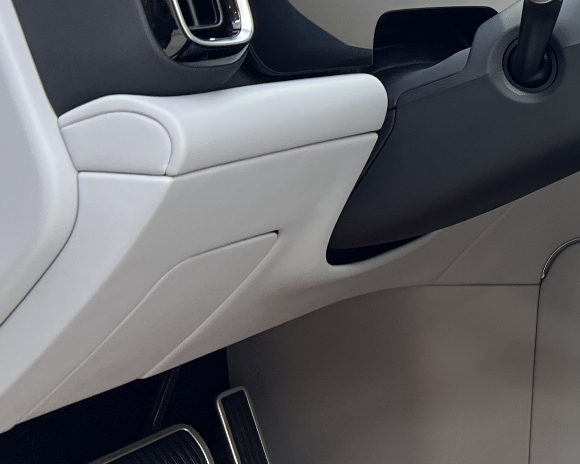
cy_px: 158
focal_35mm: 78
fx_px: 1339
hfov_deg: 21.1
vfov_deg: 19.6
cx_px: 838
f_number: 1.5
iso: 40
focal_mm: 5.7
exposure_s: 1/100
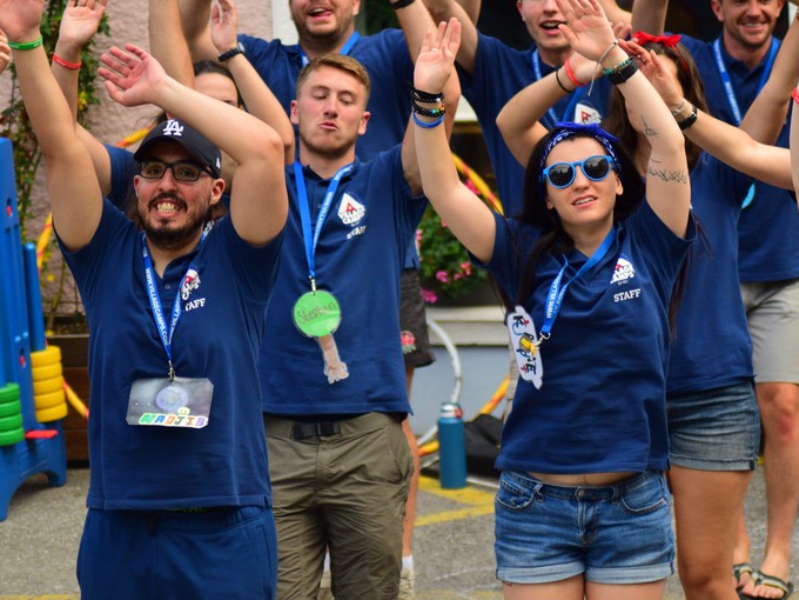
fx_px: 5817
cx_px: 578
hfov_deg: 7.9
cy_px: 305
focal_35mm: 252
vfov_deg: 5.9
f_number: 4.2
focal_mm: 116
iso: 800
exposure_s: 1/1000
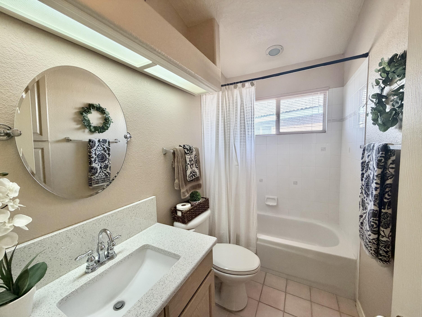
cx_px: 211
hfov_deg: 102.1
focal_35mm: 14
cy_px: 158
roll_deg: +1.6
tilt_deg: -5.0
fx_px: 171
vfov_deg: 85.7
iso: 200
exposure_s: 1/120
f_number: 2.2
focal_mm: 2.22
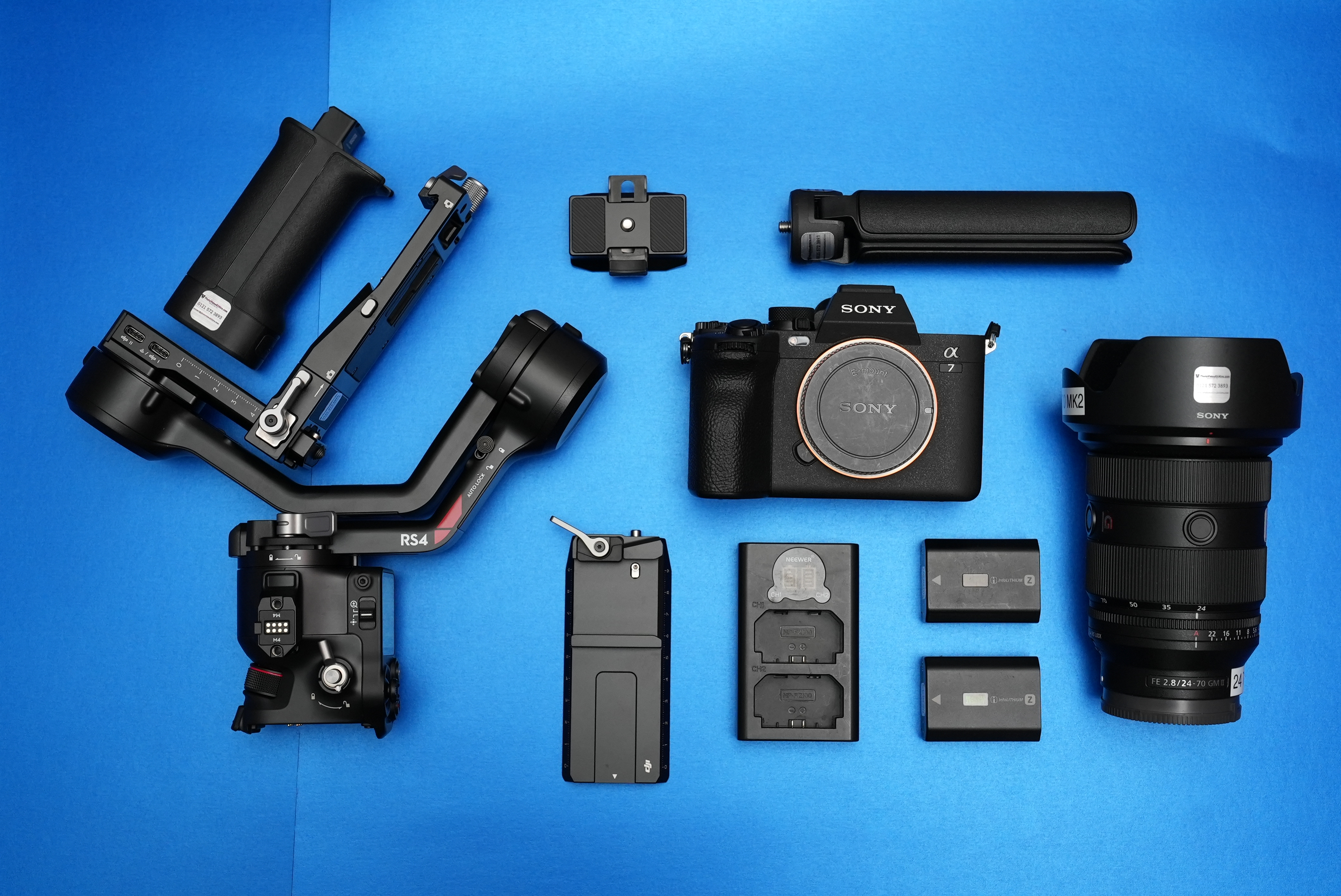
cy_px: 448
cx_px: 670
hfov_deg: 39.6
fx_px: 1863
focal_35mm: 50
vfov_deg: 27.0
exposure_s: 1/100
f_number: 5.6
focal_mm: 50
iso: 2500
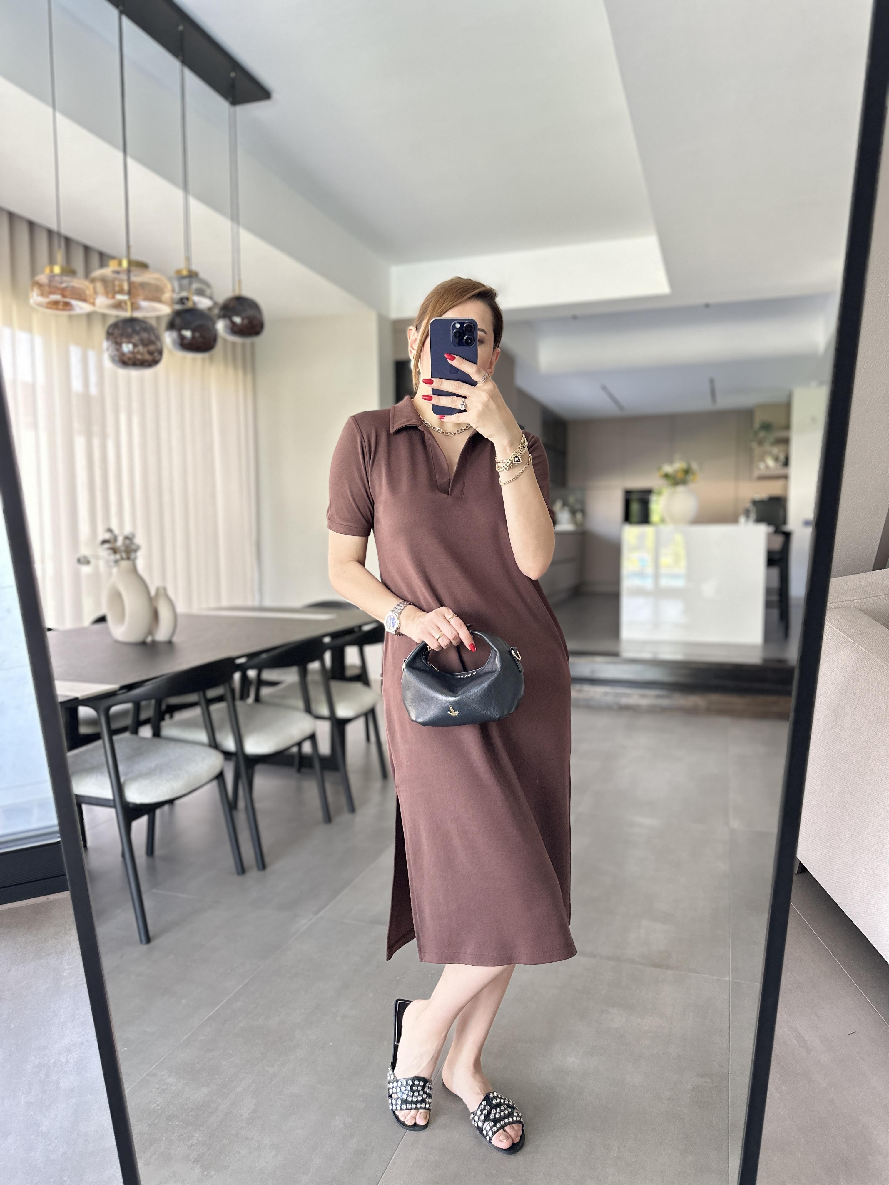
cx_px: 444
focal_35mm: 24
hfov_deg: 56.8
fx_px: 822
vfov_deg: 71.6
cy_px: 592
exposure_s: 1/70
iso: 250
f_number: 1.78
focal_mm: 6.86
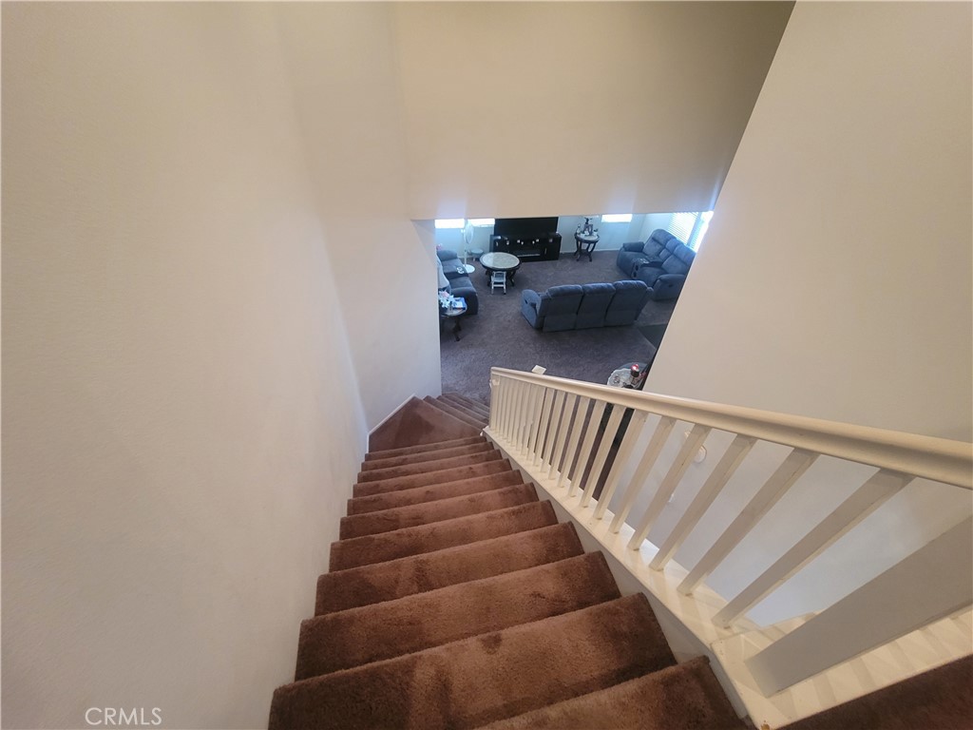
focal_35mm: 13
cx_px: 486
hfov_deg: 106.2
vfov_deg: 89.9
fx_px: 365
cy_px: 365
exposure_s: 1/30
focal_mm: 2.2
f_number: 2.2
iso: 400
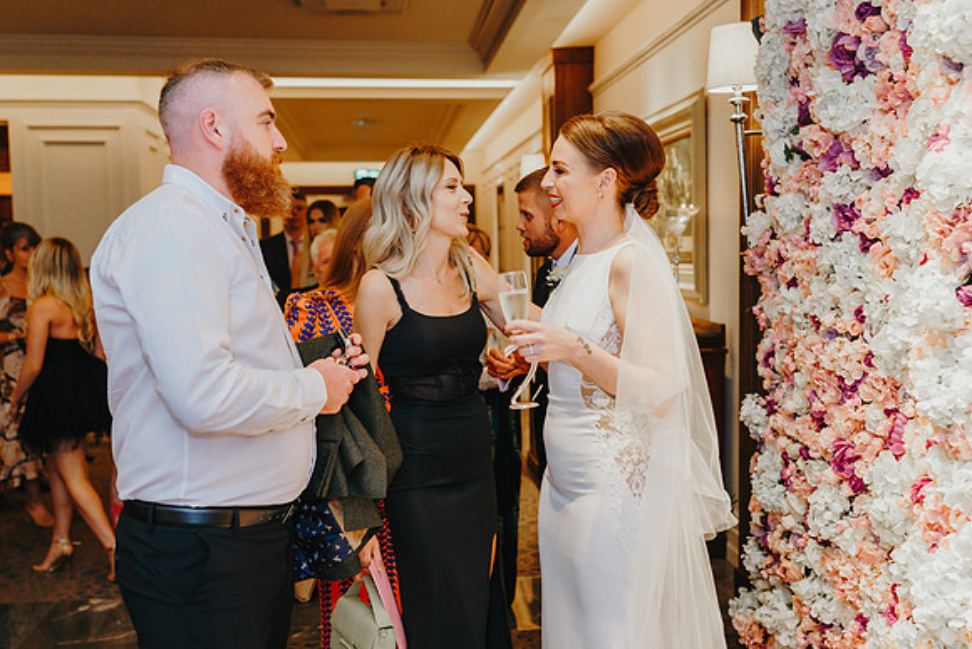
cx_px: 486
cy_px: 324
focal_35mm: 37
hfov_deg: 51.4
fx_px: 1011
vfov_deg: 35.6
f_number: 2.2
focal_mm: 35
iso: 640
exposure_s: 1/200
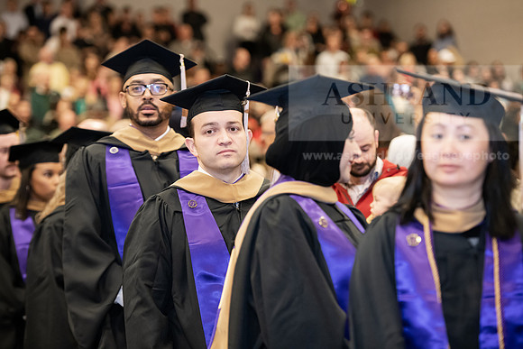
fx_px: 1744
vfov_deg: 11.4
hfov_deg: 17.1
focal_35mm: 120
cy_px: 174
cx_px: 262
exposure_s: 1/200
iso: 2500
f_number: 3.2
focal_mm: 120
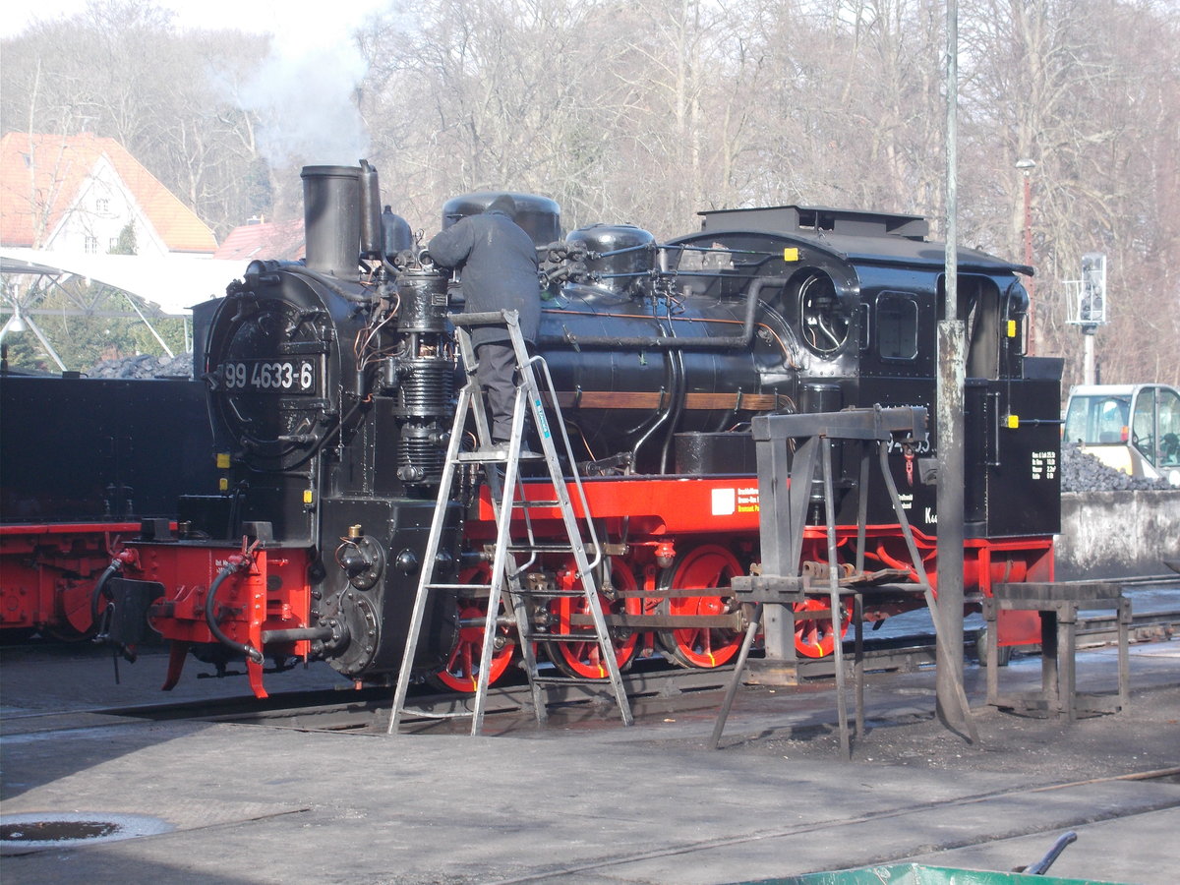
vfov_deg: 17.2
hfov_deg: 22.8
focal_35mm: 86
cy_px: 442
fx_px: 2932
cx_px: 590
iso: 80
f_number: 6.3
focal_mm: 15.4
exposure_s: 1/60
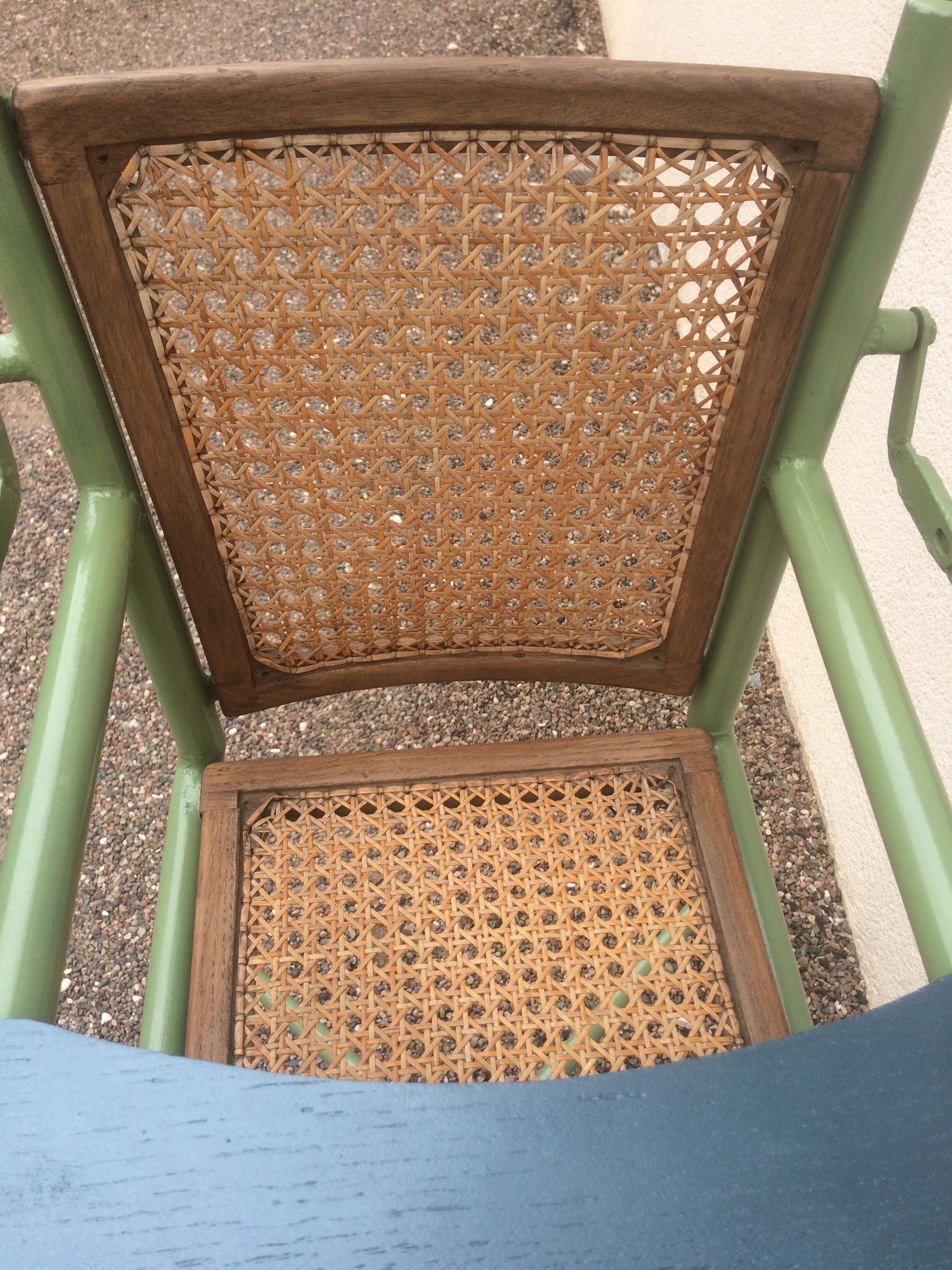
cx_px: 476
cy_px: 635
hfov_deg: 48.2
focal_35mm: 29
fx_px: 1063
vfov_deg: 61.7
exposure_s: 1/275
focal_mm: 4.15
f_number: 2.2
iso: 32
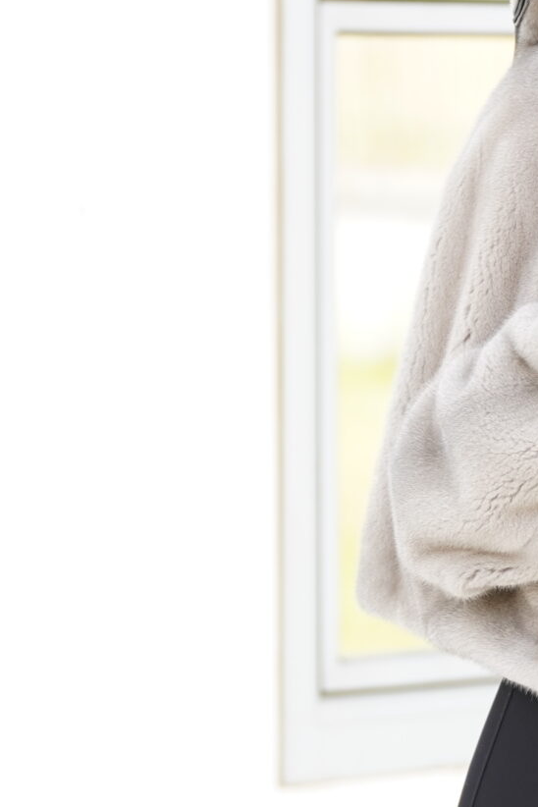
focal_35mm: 386
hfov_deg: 3.6
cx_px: 429
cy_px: 499
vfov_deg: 5.3
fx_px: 8652
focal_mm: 124
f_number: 2.8
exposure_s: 1/250
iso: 250
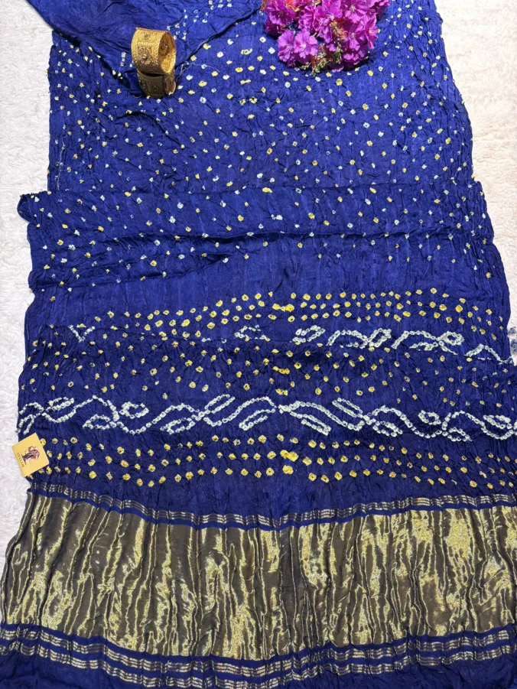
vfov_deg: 67.3
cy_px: 344
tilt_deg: -69.1
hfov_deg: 53.1
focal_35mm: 26
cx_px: 258
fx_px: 518
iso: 125
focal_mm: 5.96
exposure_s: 1/50
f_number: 1.6
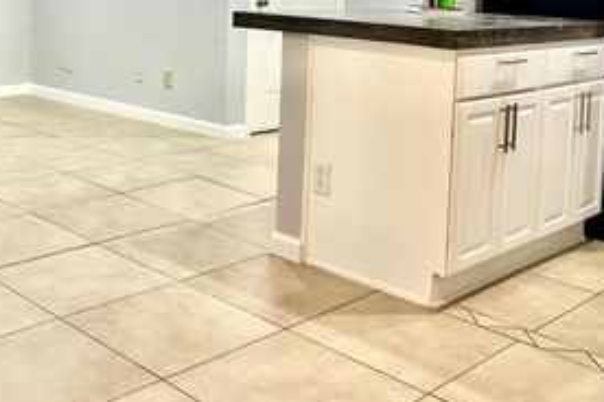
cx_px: 199
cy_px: 5
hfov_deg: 39.8
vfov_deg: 26.2
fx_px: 822
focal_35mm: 49
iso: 125
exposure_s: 1/120
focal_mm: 5.7
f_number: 1.5
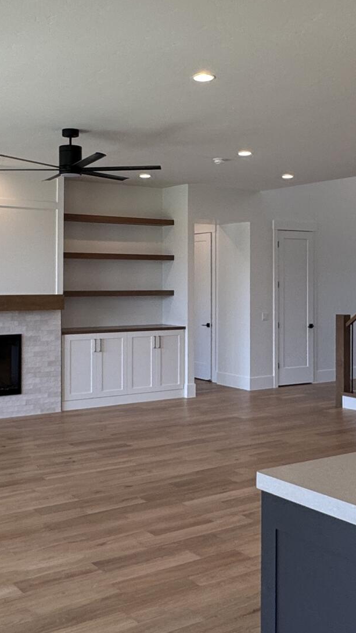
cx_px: 143
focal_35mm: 42
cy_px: 276
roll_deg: -0.4
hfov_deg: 28.3
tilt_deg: +1.0
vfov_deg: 48.2
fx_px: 704
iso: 80
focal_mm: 2.22
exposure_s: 1/120
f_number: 2.2
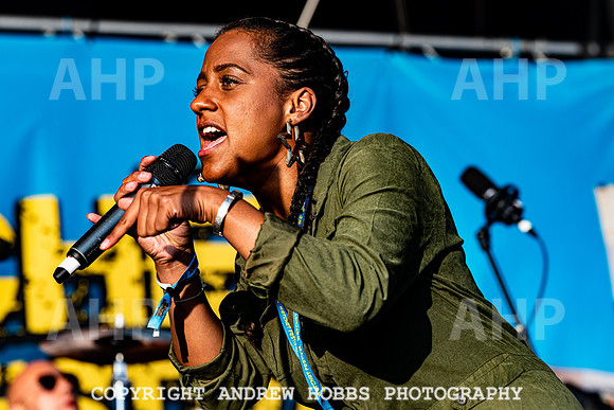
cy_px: 191
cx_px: 330
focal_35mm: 146
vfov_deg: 9.4
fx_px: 2483
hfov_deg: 14.1
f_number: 5
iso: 200
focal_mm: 135
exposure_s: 1/1000
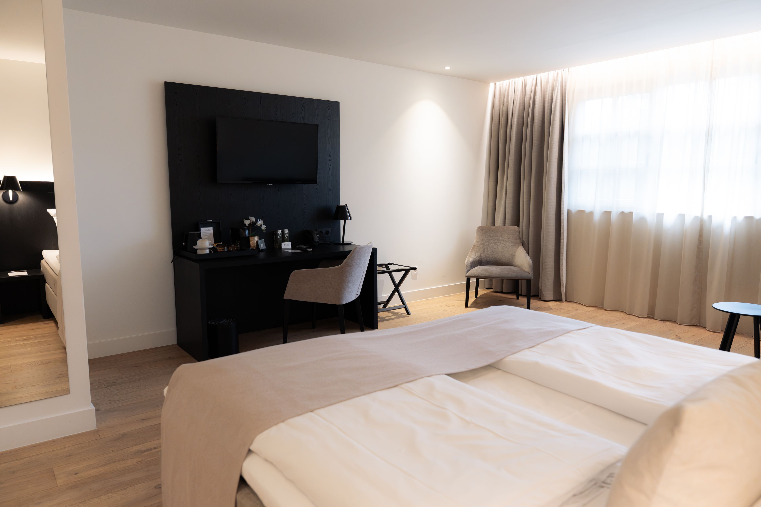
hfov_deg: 71.5
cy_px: 254
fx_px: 528
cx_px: 380
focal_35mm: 25
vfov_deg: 51.3
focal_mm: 24
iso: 3200
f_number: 4
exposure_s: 1/125
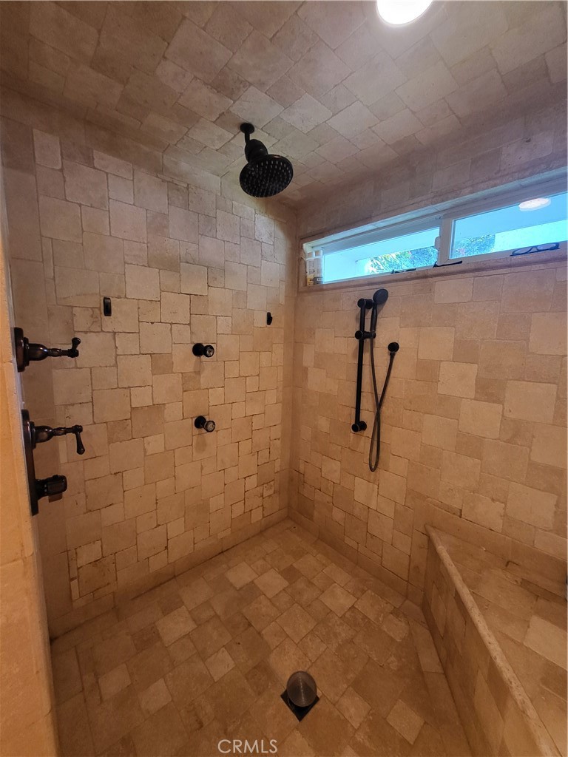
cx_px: 284
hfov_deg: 89.9
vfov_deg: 106.2
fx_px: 284
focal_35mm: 13
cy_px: 378
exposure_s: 1/30
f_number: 2.2
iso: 320
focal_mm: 1.74
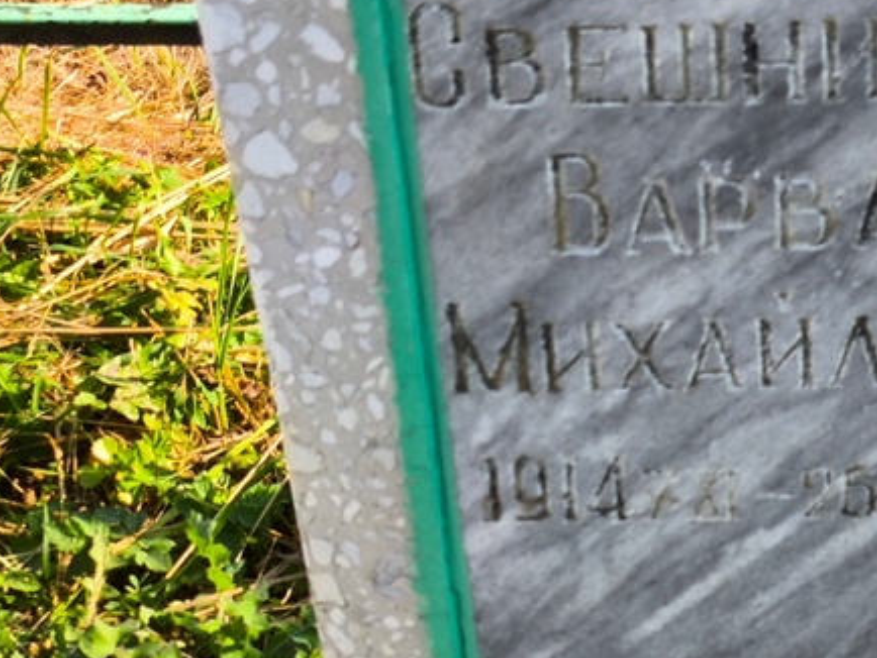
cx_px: 747
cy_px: 349
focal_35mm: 92
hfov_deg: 21.0
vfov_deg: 16.1
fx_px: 2332
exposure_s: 1/427
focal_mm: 4.71
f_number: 1.7
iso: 50
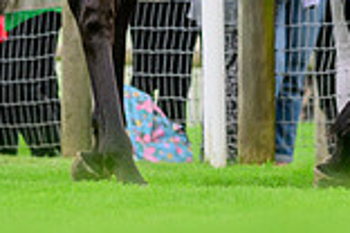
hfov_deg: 2.7
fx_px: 7466
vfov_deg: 1.8
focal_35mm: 768
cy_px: -213
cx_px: 286
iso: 800
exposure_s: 1/1250
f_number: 5.6
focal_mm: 160
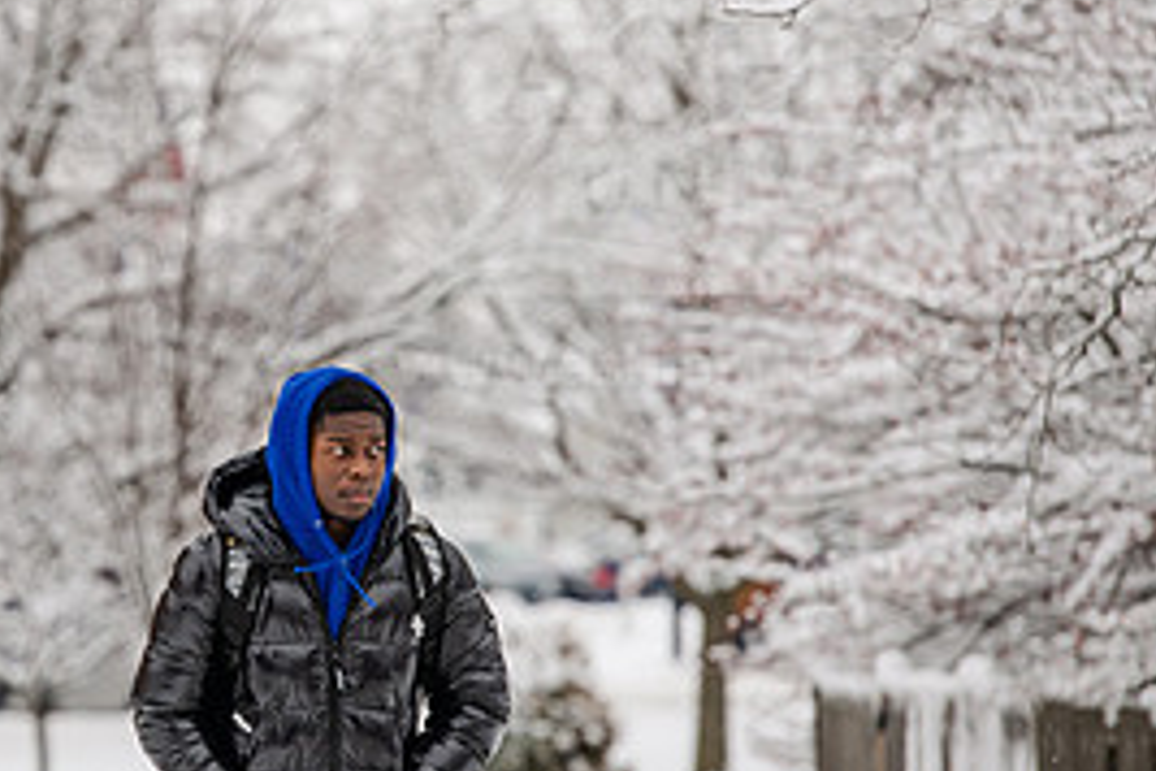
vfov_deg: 3.3
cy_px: 457
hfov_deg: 5.0
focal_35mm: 412
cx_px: 199
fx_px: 13229
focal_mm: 190
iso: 160
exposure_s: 1/500
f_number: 4
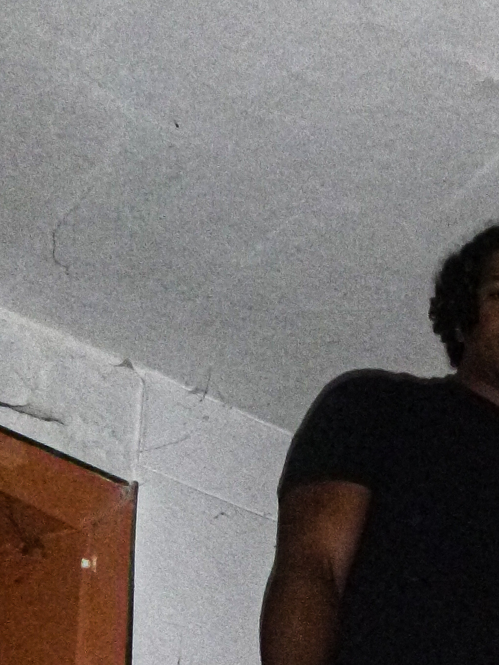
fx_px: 1634
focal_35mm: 85
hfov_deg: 16.0
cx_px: 740
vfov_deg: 21.9
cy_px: 718
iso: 500
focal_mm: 4.5
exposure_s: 1/60
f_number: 3.9
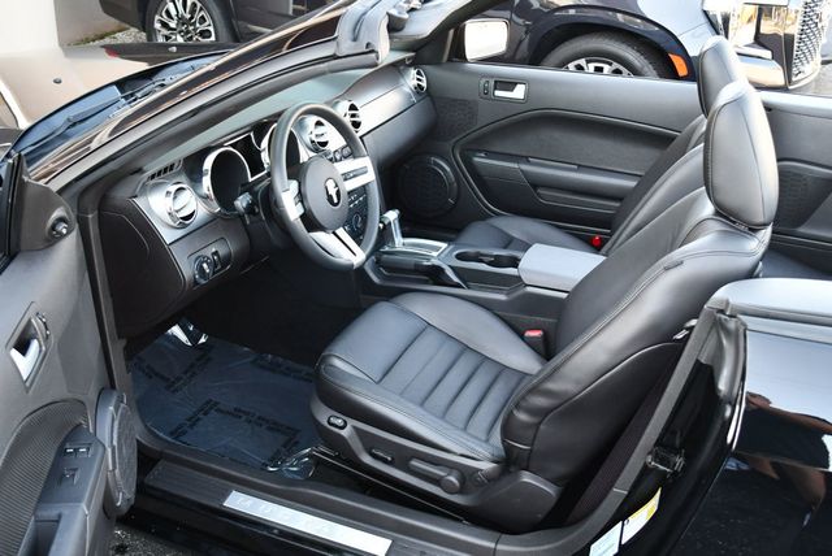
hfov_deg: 53.1
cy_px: 278
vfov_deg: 36.9
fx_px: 833
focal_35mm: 36
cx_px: 416
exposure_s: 1/200
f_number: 3.5
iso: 800
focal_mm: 18
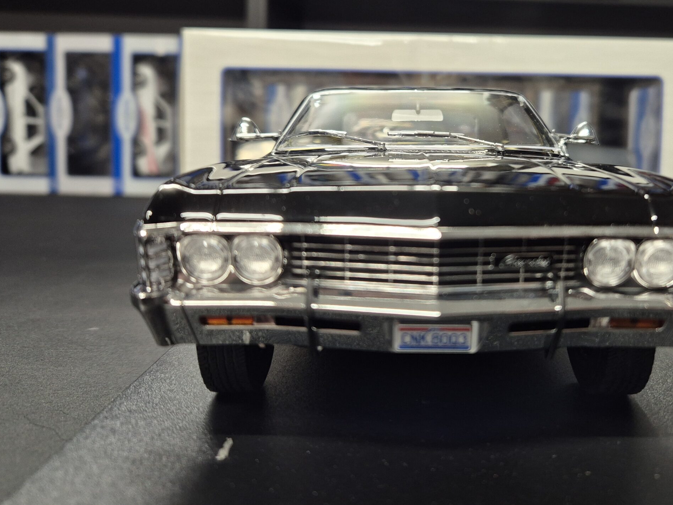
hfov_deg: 57.8
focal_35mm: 31
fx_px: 603
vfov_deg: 44.8
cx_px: 409
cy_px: 169
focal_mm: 5.4
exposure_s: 1/100
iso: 320
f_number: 1.8
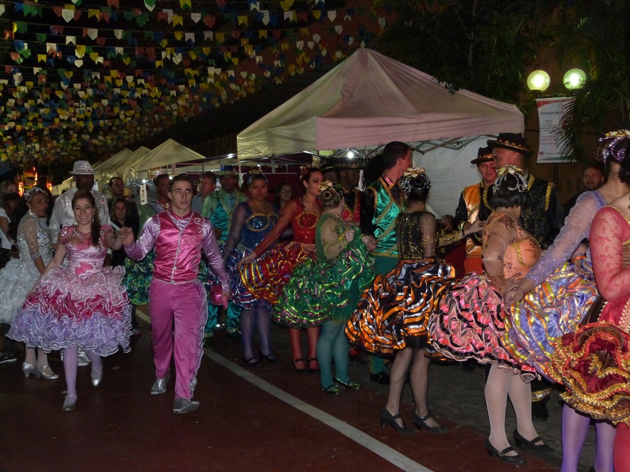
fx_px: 801
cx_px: 315
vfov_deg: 32.9
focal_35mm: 44
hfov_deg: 42.9
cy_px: 236
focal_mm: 7.8
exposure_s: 1/125
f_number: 3.2
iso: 400
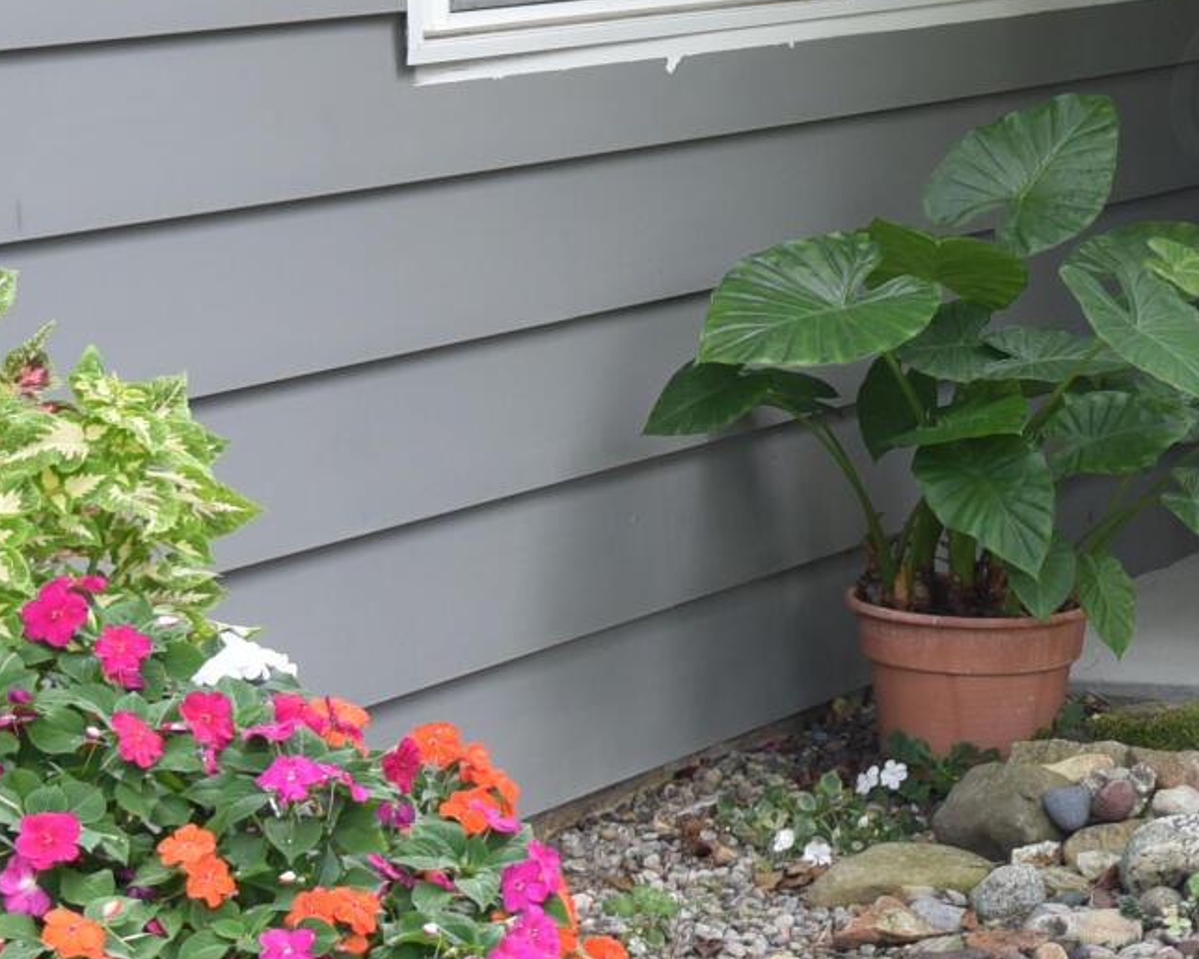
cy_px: 82
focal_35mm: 140
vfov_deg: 11.0
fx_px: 4967
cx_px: 1728
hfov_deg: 13.1
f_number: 5.6
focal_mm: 32
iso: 400
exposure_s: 1/125
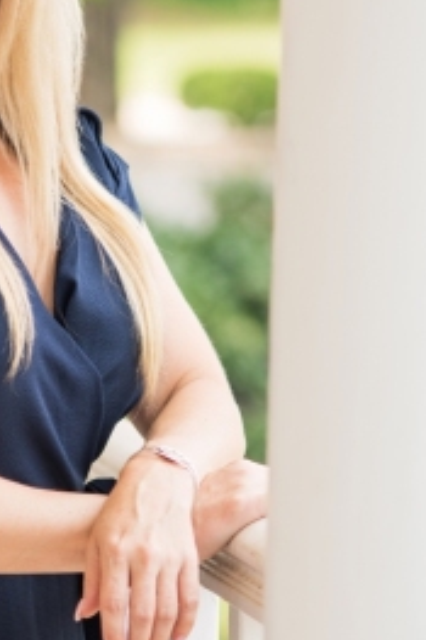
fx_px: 4265
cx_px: -26
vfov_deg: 8.6
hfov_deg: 5.7
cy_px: 299
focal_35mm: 240
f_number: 3.5
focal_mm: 105
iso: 160
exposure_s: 1/640
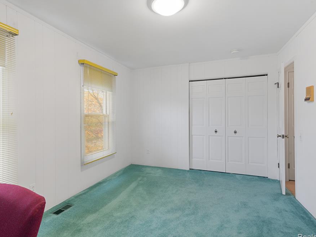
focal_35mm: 19
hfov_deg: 84.6
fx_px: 173
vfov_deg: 68.7
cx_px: 150
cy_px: 120
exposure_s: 1/1.25
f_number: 9
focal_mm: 17
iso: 320
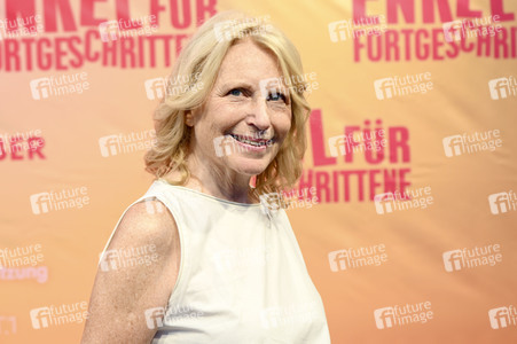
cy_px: 172
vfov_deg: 16.0
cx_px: 258
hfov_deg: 23.9
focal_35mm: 85
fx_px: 1220
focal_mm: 85
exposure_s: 1/160
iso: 1000
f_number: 6.3
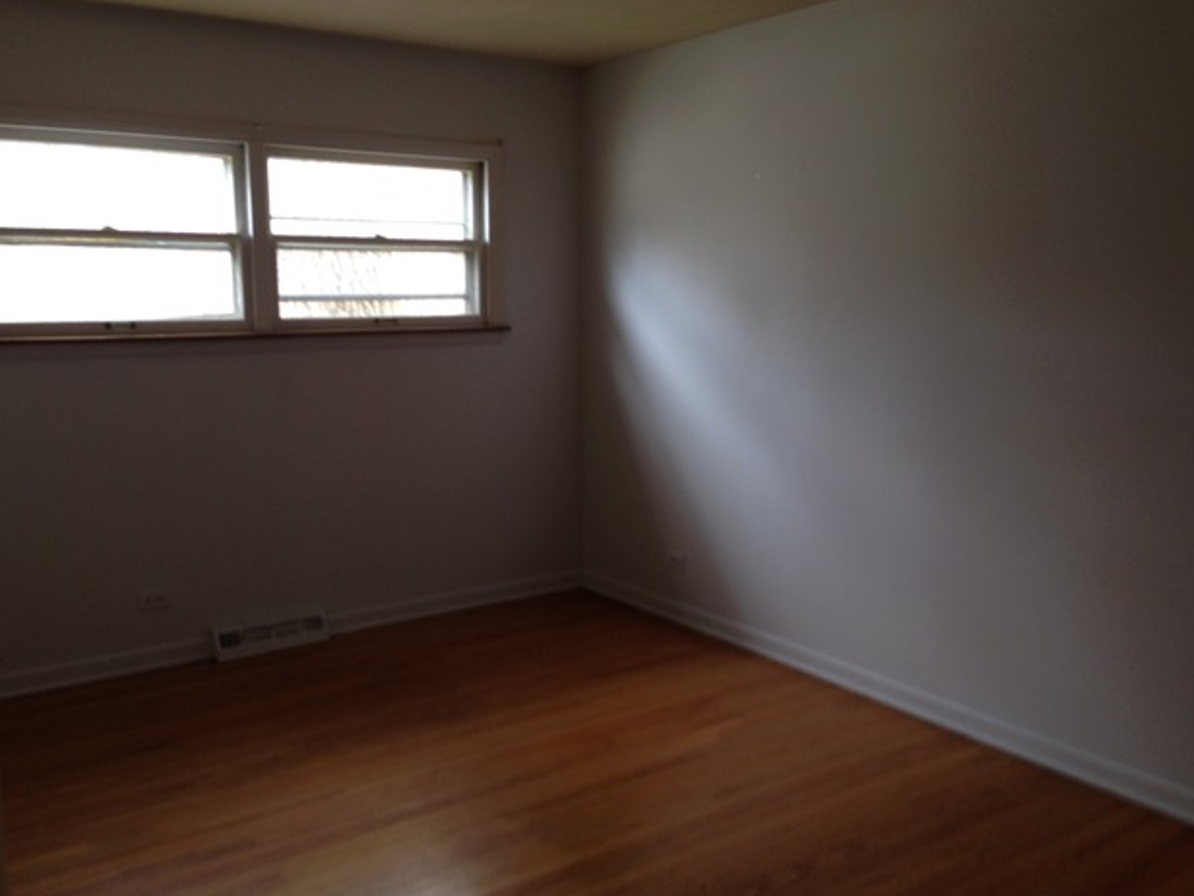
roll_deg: +0.8
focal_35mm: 34
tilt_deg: -10.7
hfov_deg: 53.9
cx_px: 586
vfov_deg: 41.8
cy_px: 442
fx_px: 1173
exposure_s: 1/20
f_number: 2.4
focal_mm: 4.12
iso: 50
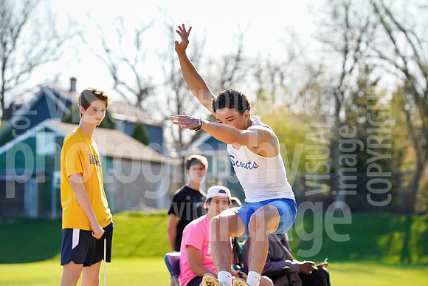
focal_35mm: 148
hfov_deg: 13.8
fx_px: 1763
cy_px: 143
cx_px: 214
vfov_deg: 9.3
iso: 800
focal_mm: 148.3
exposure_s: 1/2000
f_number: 4.5
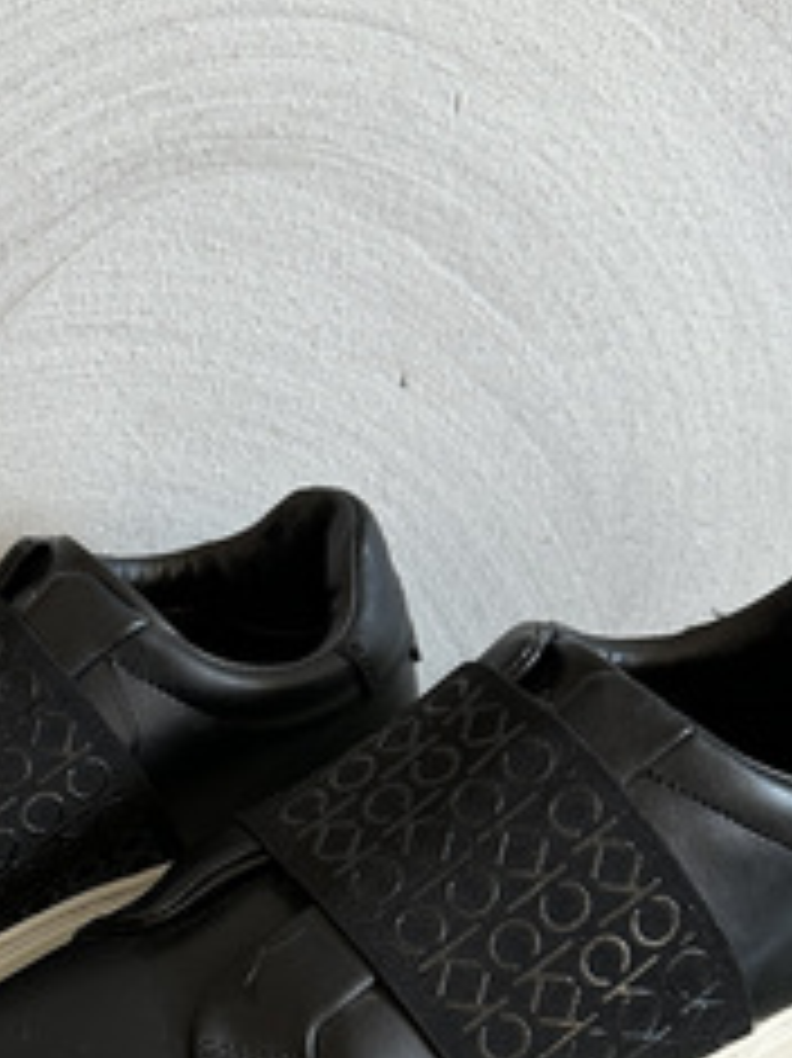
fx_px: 1557
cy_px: 761
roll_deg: +3.7
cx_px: 209
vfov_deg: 36.8
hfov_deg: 28.2
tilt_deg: -30.9
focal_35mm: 51
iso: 250
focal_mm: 6.86
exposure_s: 1/50
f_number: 1.78
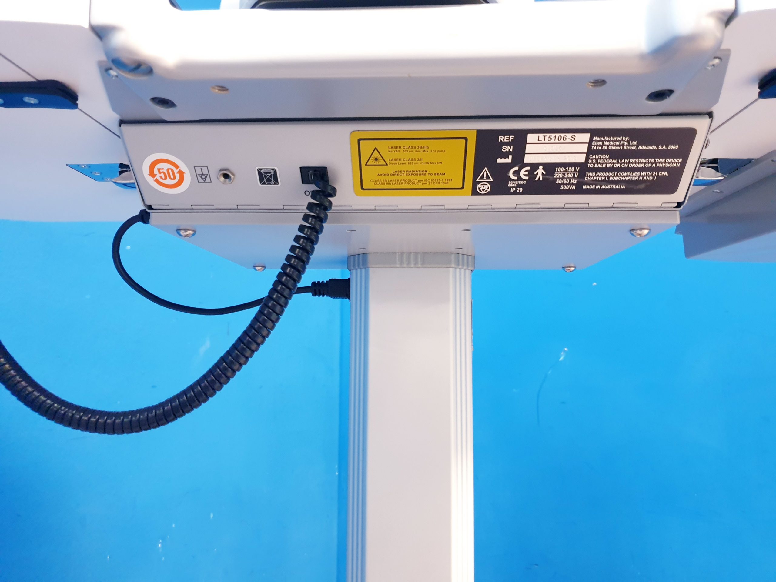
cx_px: 388
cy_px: 291
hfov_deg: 67.3
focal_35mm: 26
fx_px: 583
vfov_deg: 53.1
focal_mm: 4.3
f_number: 1.5
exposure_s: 1/50
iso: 320
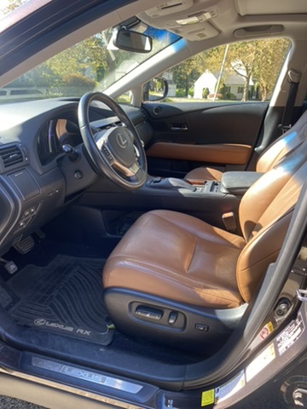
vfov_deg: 67.3
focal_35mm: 26
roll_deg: -2.5
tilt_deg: -19.4
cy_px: 204
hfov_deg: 53.1
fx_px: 307
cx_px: 154
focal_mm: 4.25
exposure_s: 1/122
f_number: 1.8
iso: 40
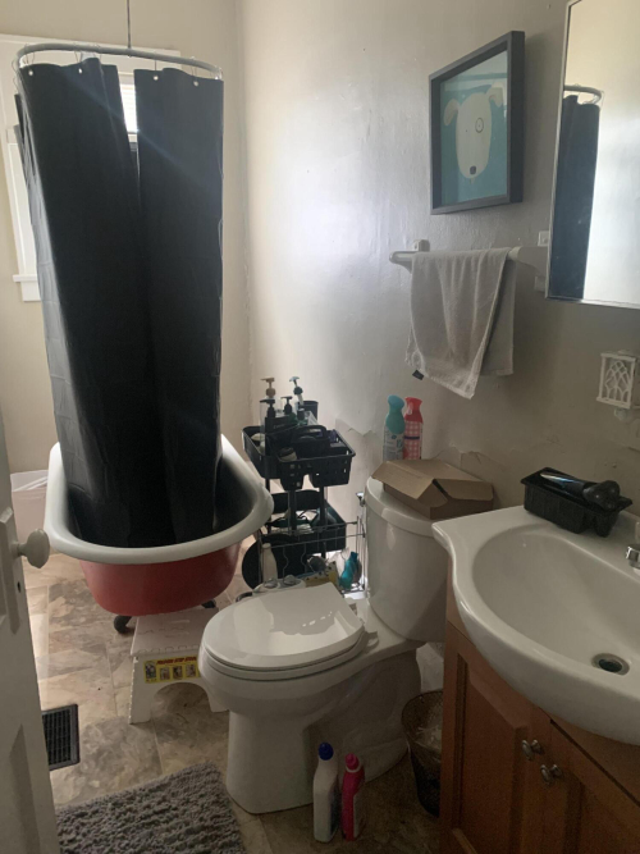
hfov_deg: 53.0
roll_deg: -1.0
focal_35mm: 26
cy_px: 427
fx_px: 641
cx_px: 320
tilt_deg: -13.2
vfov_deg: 67.3
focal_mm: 4.25
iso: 400
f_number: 1.8
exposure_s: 1/57
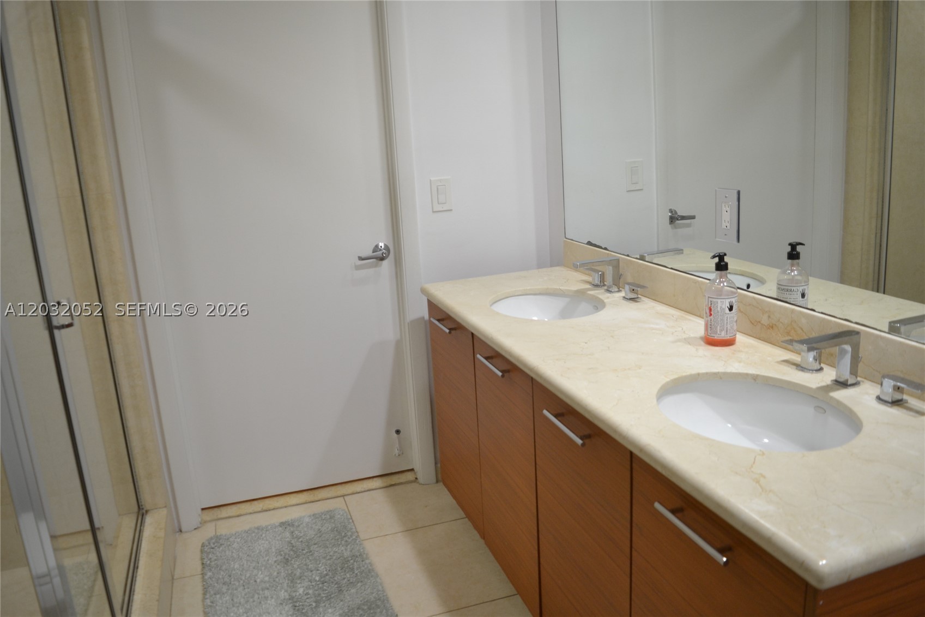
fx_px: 694
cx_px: 462
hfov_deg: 67.4
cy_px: 308
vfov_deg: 47.9
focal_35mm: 27
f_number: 3.5
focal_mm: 18
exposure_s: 1/40
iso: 400
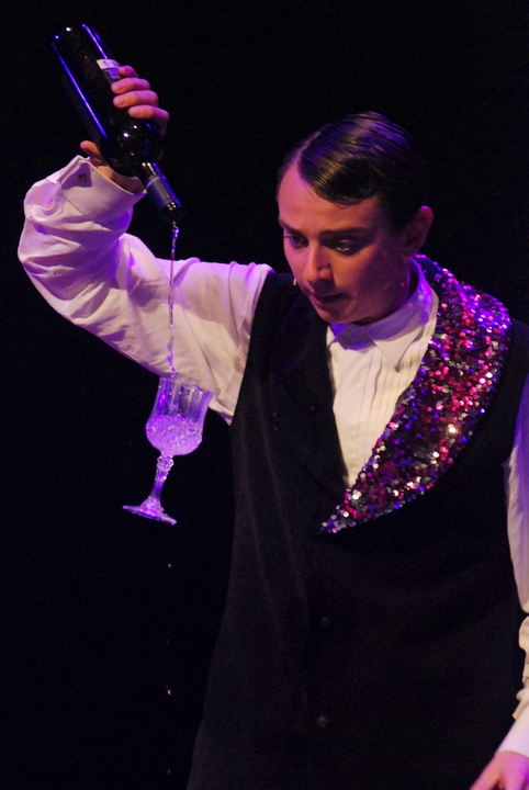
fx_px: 6593
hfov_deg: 4.6
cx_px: 264
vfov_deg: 6.9
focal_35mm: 300
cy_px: 395
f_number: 2.8
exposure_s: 1/320
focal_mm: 200
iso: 1600
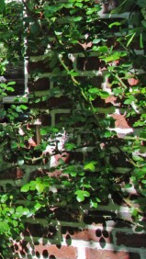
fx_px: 605
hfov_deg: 12.5
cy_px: 58
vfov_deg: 23.9
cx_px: -124
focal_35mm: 88
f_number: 7.1
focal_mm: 22
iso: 100
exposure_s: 1/200
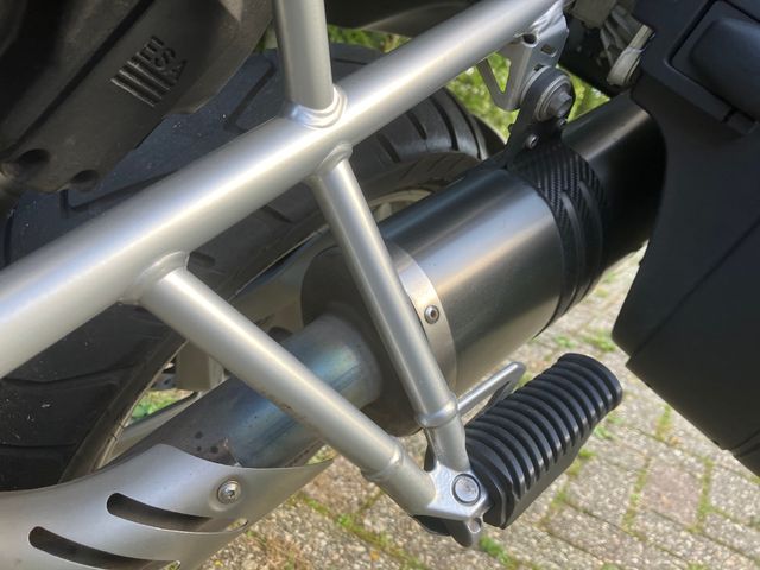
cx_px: 380
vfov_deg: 49.7
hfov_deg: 63.4
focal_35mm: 28
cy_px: 285
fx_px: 615
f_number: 1.8
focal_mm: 3.99
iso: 40
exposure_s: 1/121
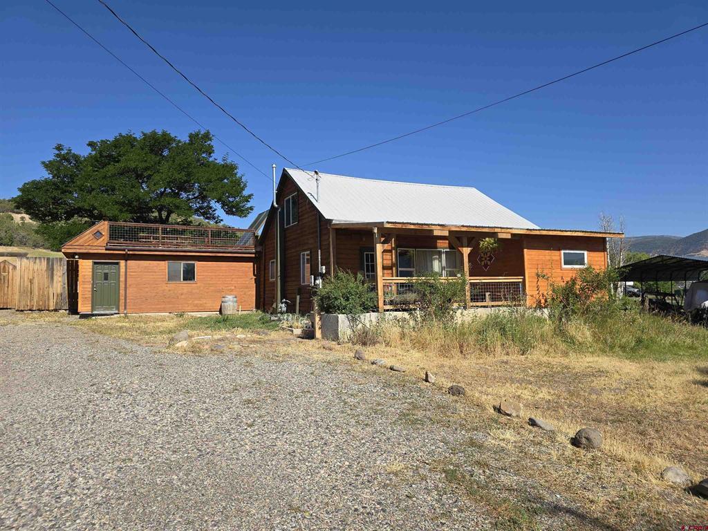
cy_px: 266
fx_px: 470
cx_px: 354
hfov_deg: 73.9
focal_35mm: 23
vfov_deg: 58.9
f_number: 1.7
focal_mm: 6.3
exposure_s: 1/1008
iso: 12
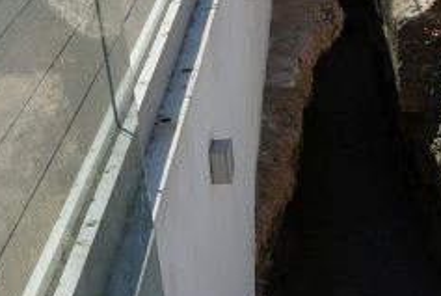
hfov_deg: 23.2
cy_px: 74
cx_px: 512
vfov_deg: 16.8
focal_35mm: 81
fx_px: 994
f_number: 8
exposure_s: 1/125
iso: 100
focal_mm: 24
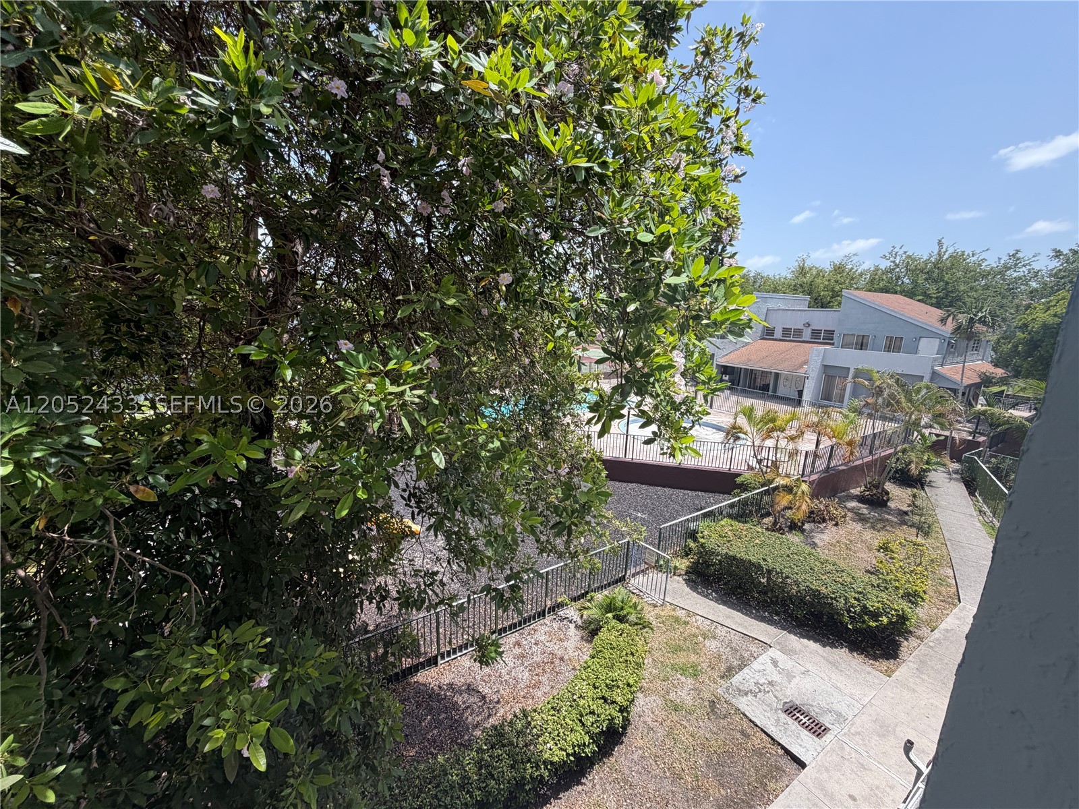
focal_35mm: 14
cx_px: 540
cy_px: 404
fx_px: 436
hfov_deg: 102.1
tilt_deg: -11.5
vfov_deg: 85.7
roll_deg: -0.6
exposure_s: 1/694
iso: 40
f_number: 2.2
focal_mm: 2.22
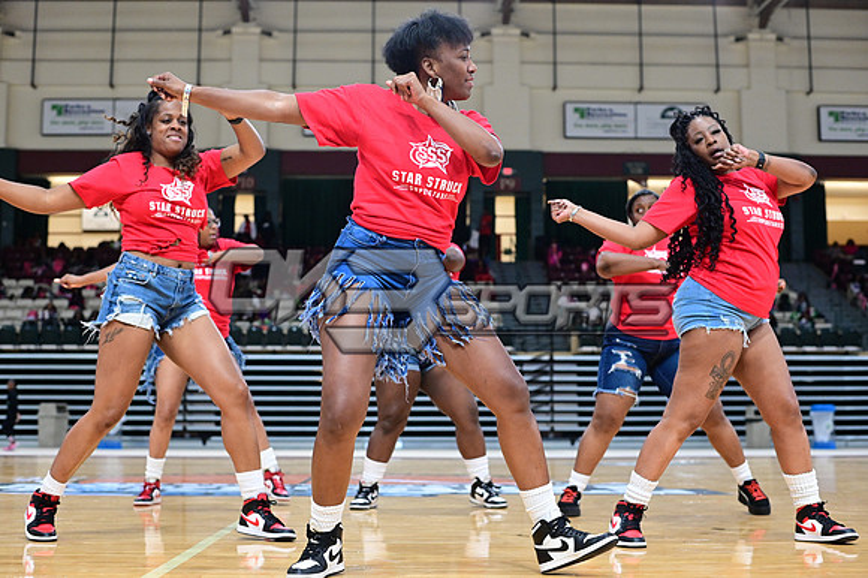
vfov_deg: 27.0
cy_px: 289
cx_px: 434
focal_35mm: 50
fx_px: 1205
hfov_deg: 39.6
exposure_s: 1/1000
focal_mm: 50
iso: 6400
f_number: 3.2
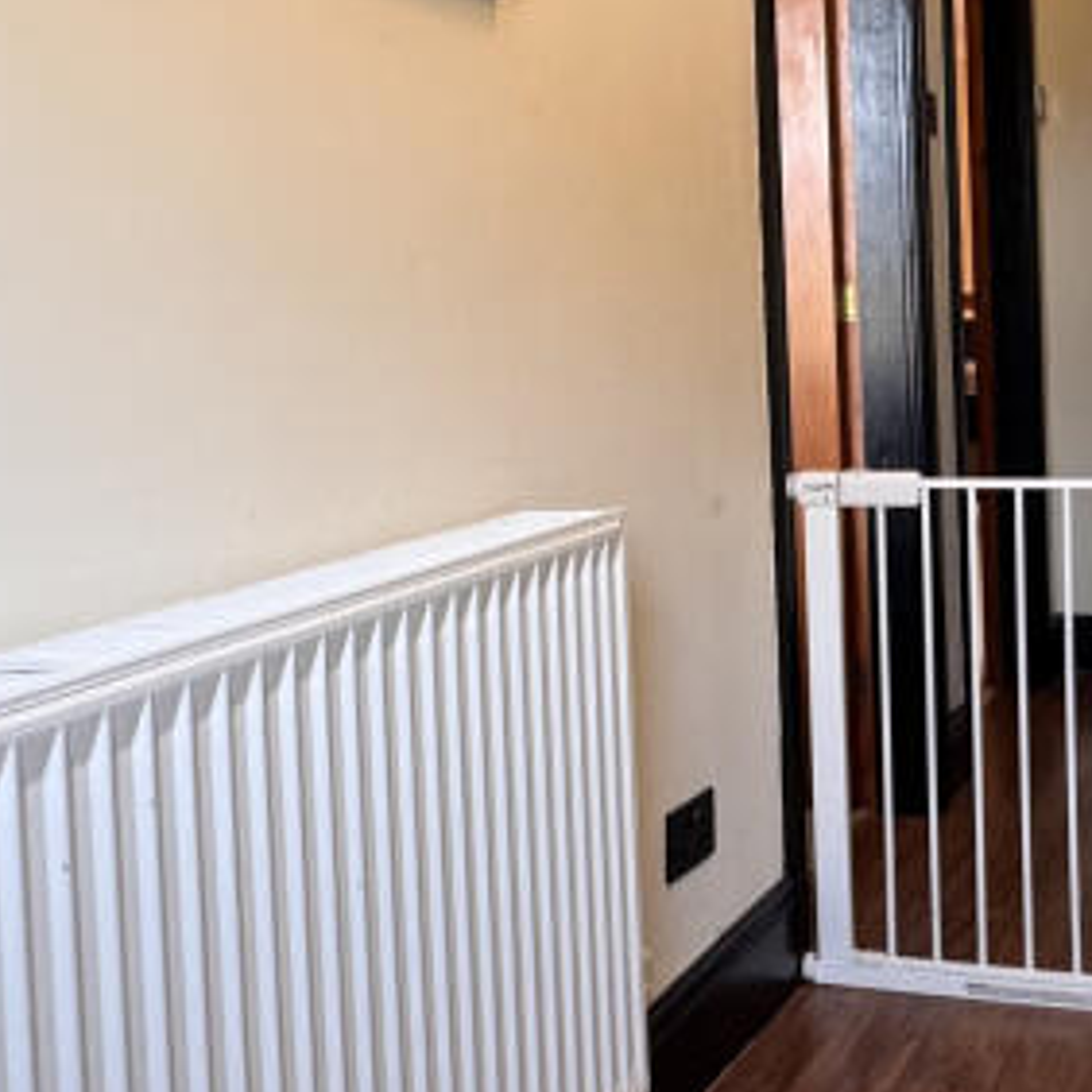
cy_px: 364
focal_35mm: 45
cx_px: 844
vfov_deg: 37.2
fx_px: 1606
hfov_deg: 36.5
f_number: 2.2
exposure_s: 1/99
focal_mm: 2.22
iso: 250
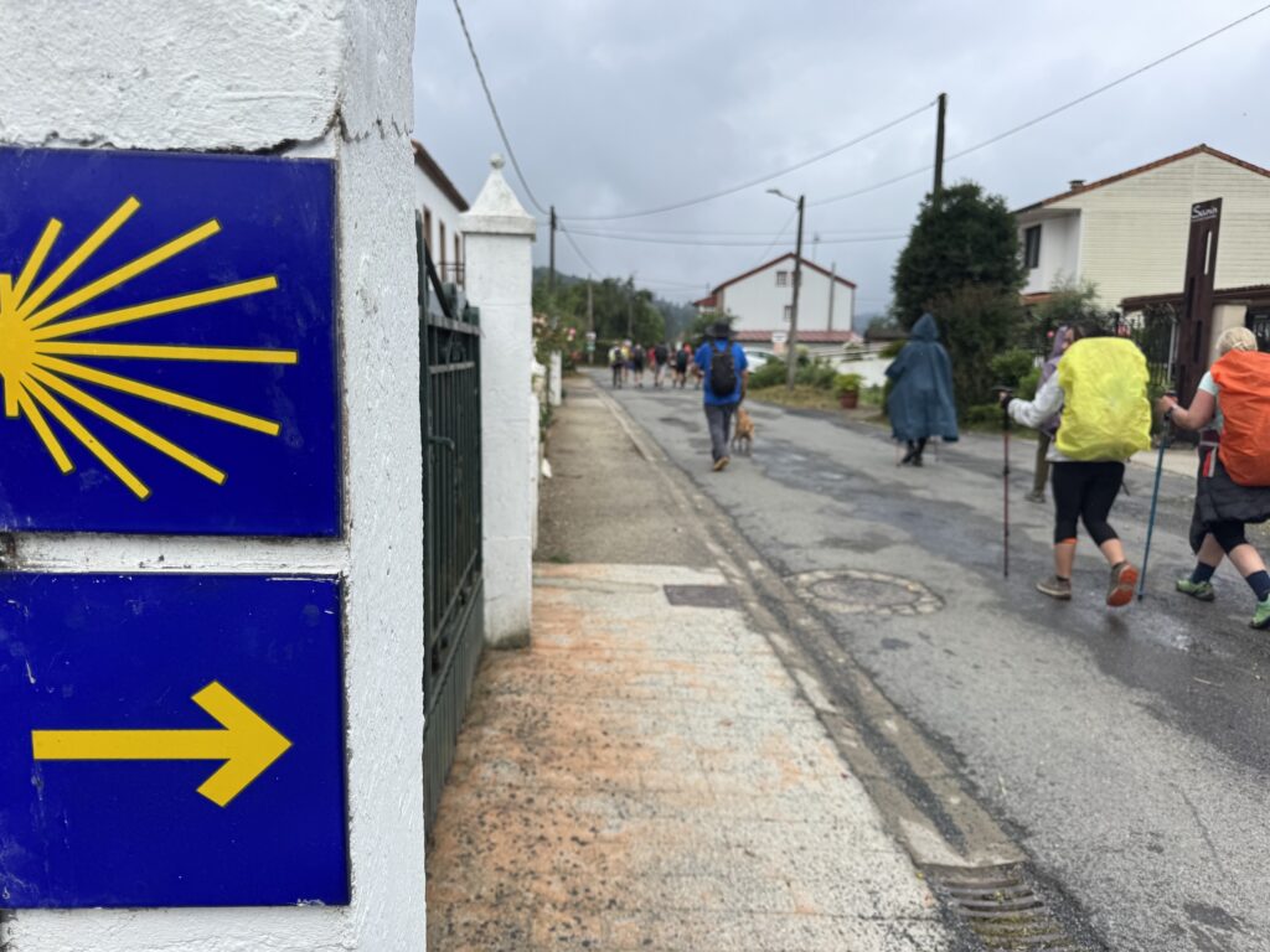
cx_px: 635
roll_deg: +0.0
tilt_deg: -9.0
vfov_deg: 56.8
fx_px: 881
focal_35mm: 24
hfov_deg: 71.6
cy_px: 476
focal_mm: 6.76
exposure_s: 1/1238
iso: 80
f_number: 1.78
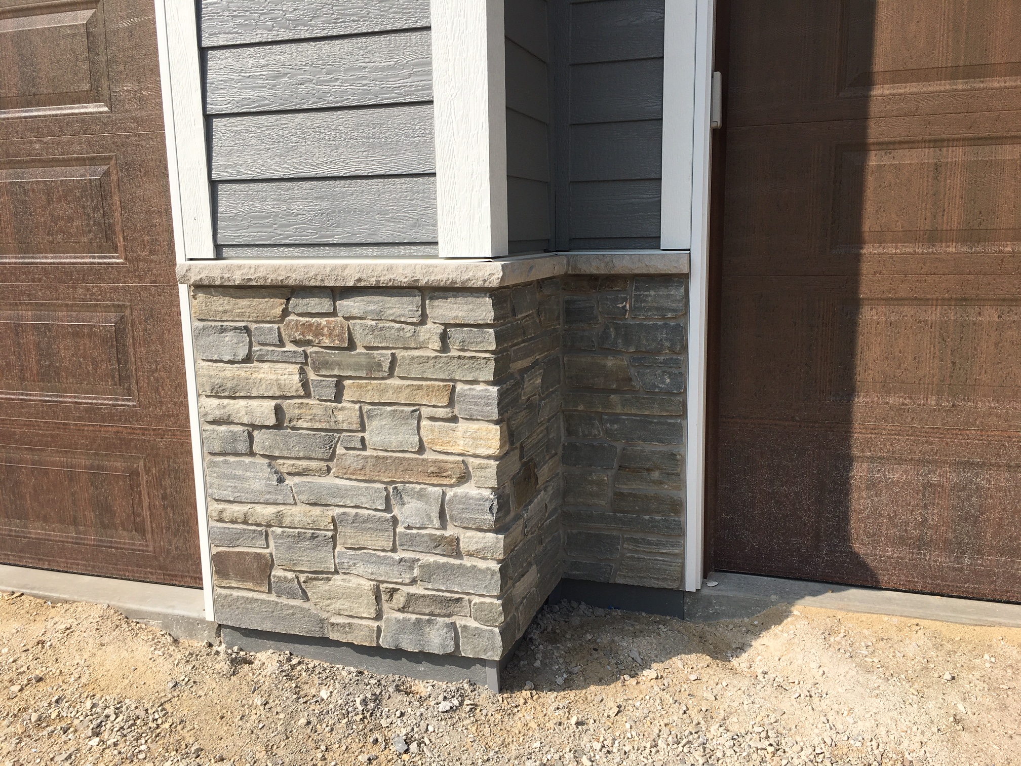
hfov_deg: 61.7
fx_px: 855
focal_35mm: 29
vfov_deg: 48.2
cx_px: 510
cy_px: 383
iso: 25
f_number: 2.2
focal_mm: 4.15
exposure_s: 1/1923
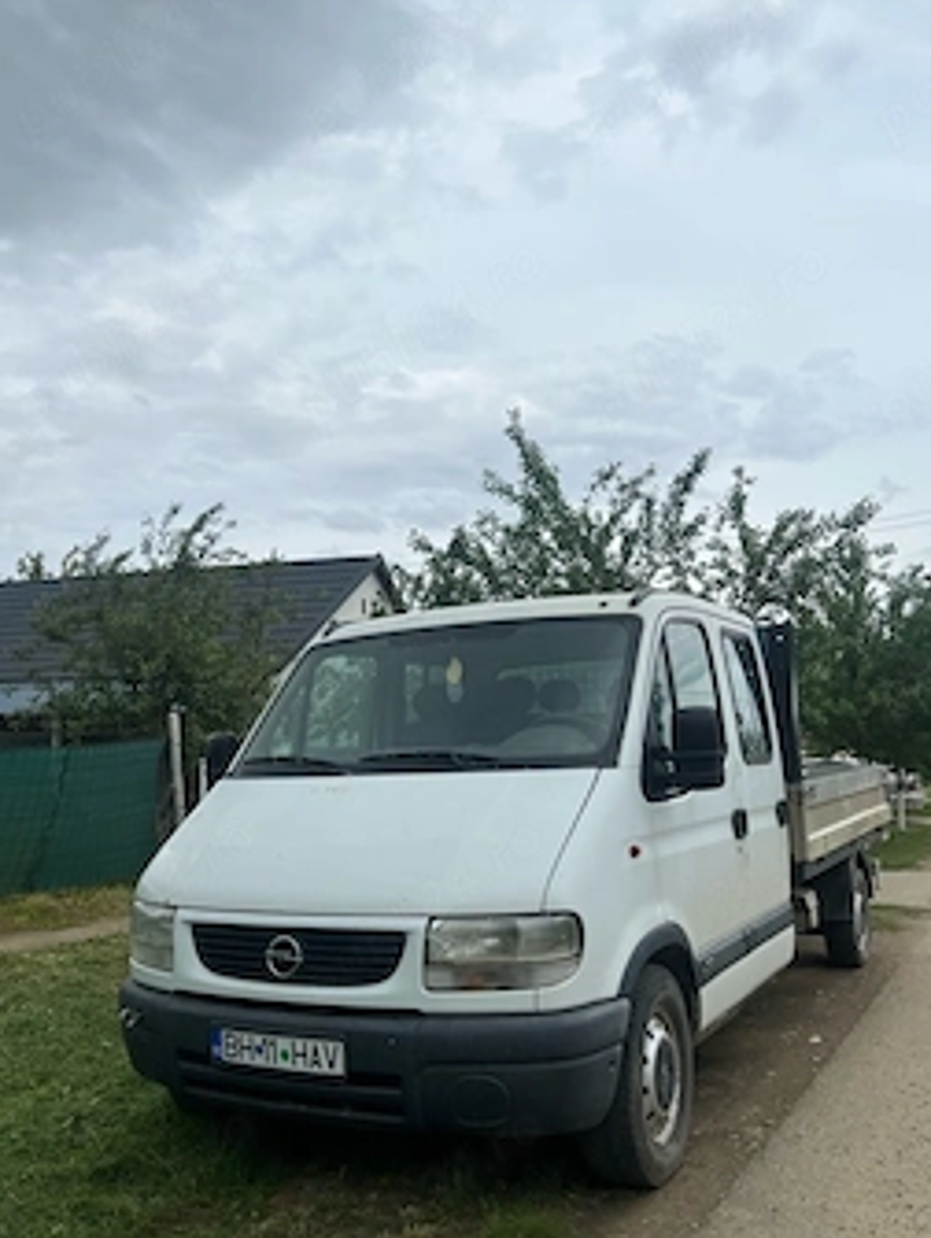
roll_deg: -0.4
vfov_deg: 58.2
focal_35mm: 31
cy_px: 669
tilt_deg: +4.4
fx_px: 1110
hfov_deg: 45.5
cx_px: 495
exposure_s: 1/6579
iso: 50
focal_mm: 5.7
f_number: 1.5
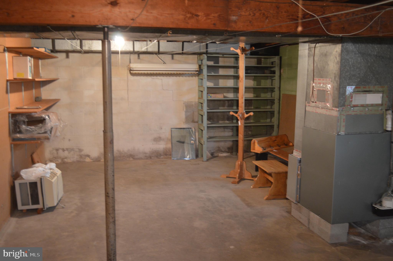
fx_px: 393
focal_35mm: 36
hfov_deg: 53.2
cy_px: 130
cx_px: 196
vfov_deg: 36.8
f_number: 4
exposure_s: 1/8
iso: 800
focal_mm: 24
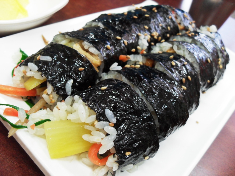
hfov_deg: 52.6
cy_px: 88
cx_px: 118
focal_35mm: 35
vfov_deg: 40.7
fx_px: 238
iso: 200
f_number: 2.8
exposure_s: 1/30
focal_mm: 6.2
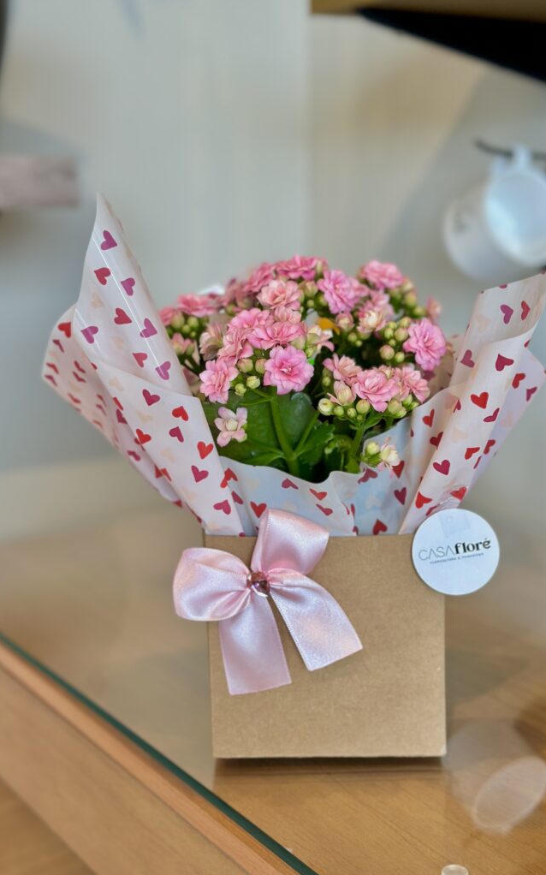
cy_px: 438
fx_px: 1215
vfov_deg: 39.6
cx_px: 314
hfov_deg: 25.3
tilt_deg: -11.7
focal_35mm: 51
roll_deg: -0.6
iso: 80
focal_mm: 6.86
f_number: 1.78
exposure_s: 1/120
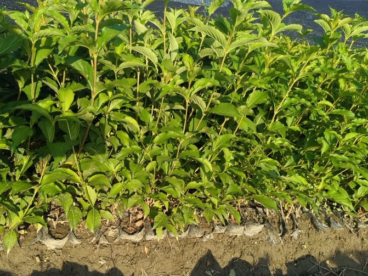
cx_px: 151
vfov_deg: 45.4
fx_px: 329
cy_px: 149
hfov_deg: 58.0
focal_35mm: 31
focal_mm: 4.84
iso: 80
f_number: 1.8
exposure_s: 1/846
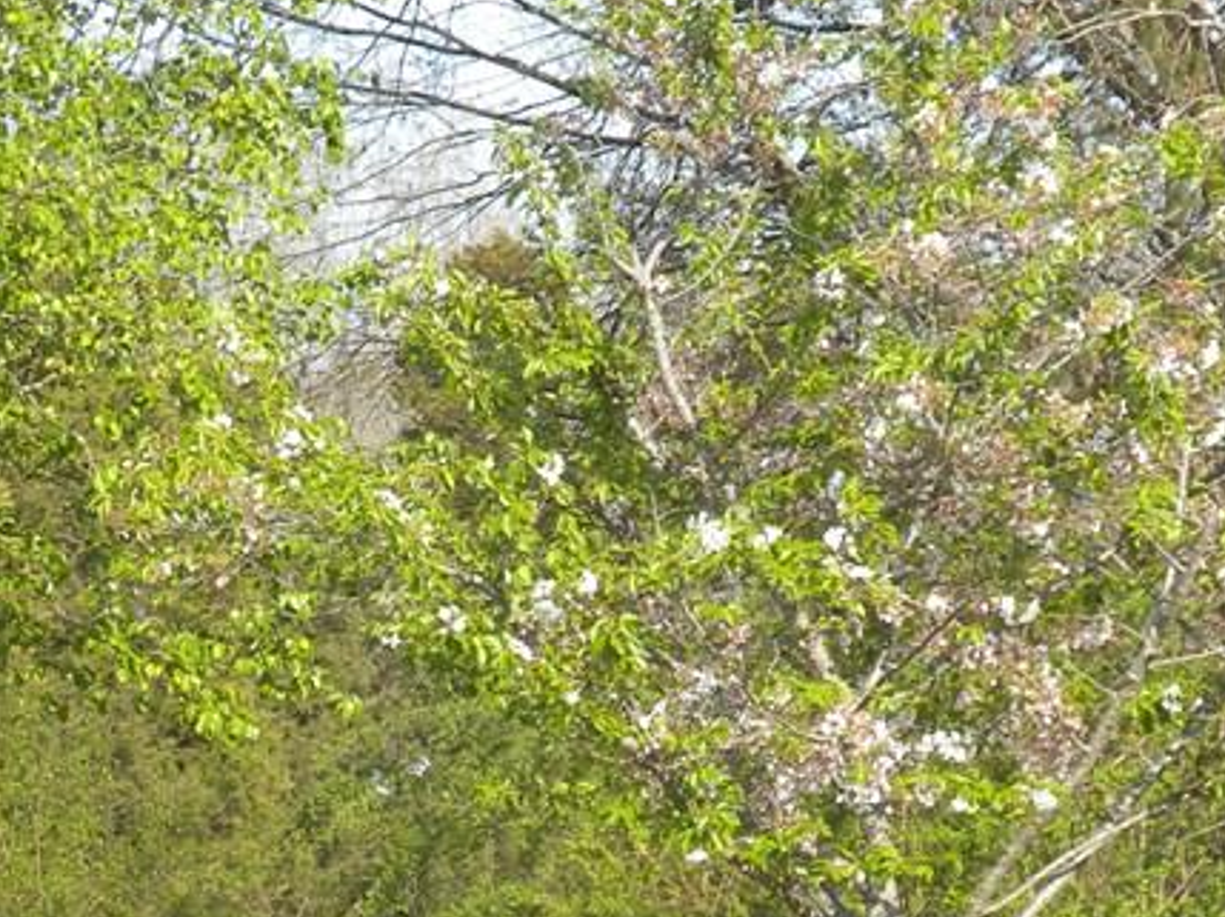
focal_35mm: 172
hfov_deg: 11.5
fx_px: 6082
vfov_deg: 8.6
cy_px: 828
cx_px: 363
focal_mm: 12.7
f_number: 5
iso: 64
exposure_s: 1/168
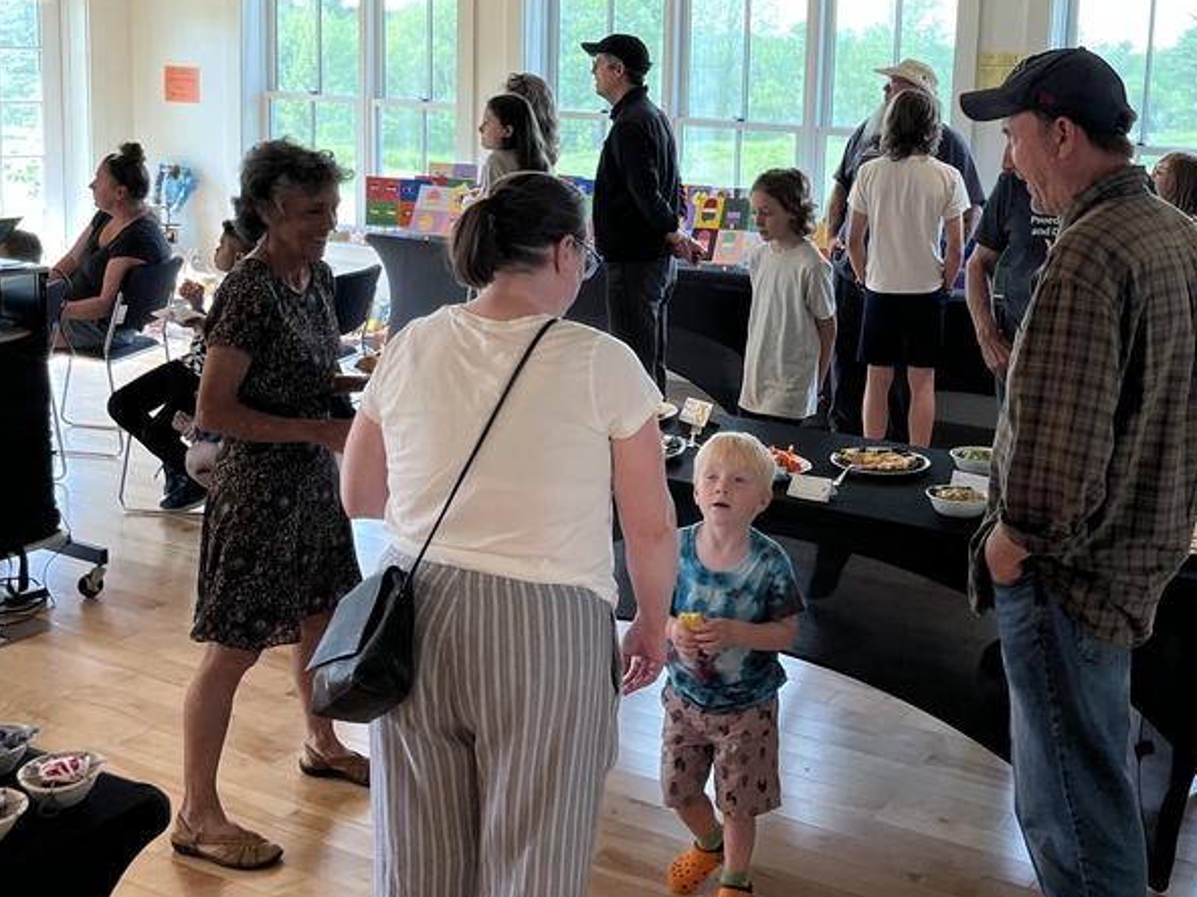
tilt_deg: -6.0
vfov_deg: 32.0
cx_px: 770
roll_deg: -3.4
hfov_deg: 41.7
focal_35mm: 45
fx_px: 1556
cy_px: 313
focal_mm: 5.1
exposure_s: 1/120
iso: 80
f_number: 1.6
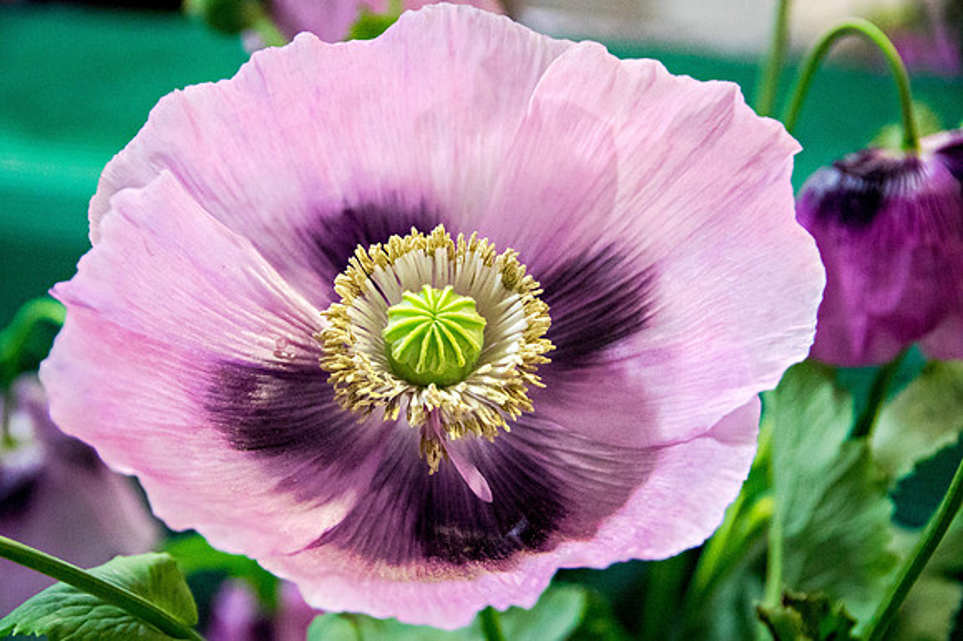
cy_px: 320
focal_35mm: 79
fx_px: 2112
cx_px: 482
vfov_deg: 17.3
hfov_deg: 25.7
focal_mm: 53
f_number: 4.5
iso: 6400
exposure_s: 1/80
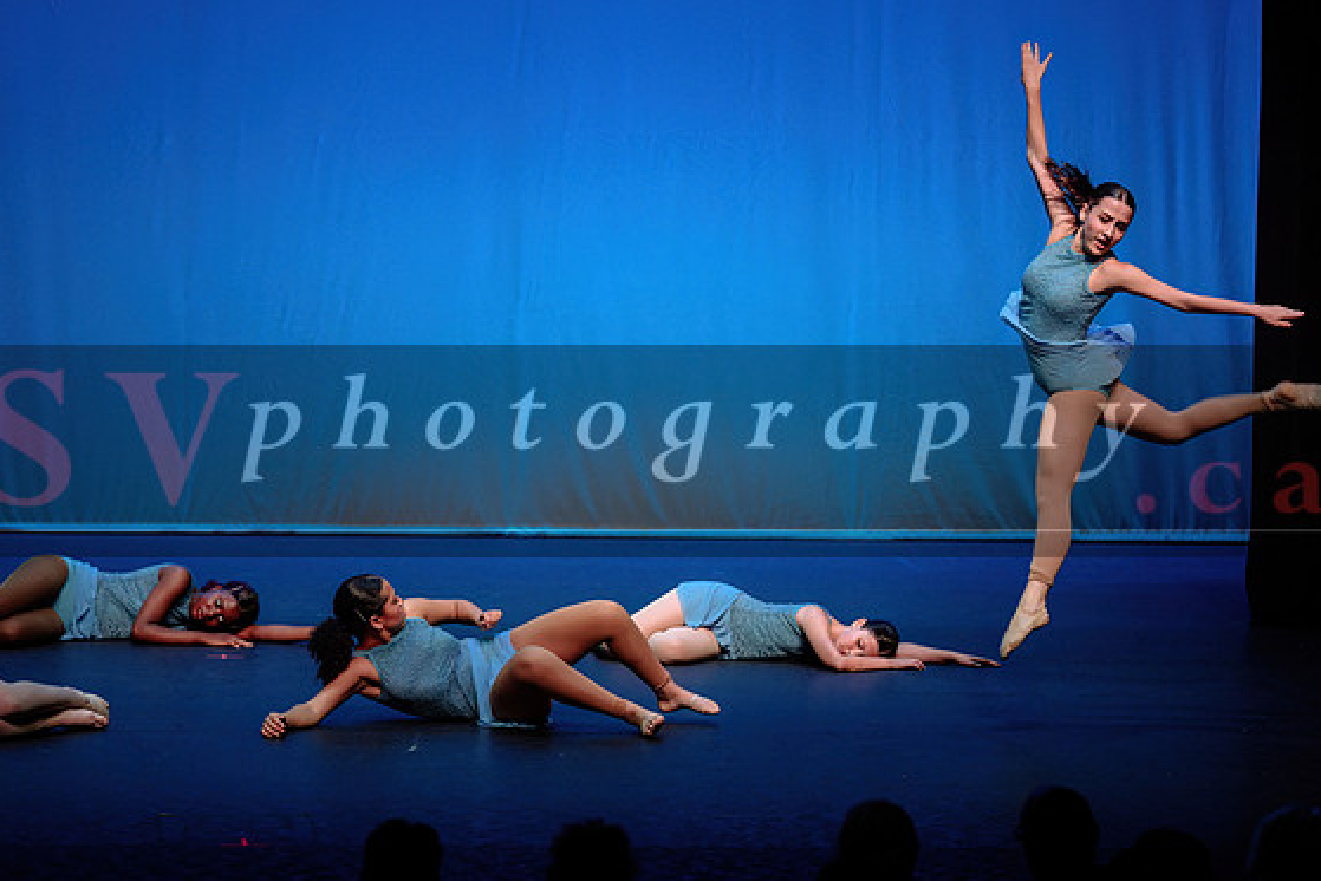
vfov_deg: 9.8
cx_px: 662
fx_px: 5138
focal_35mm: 140
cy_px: 436
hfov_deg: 14.6
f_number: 2.8
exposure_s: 1/500
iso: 1250
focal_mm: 135
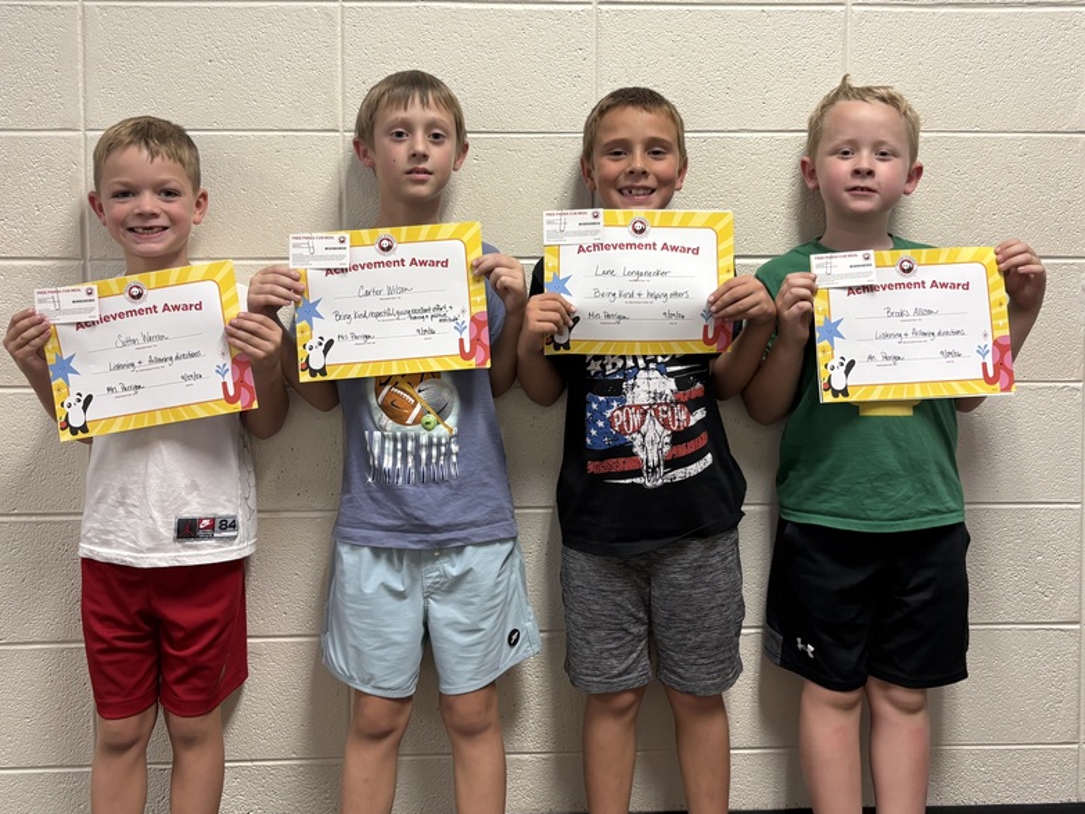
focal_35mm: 34
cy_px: 294
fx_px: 1066
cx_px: 557
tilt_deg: -1.2
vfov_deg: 41.4
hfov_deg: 54.0
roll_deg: +0.5
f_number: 1.6
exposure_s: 1/60
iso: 160
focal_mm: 5.96
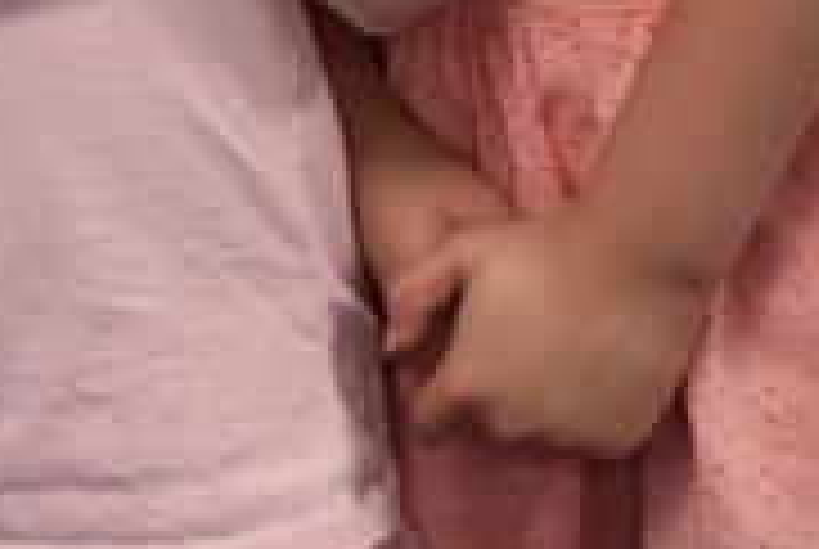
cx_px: -752
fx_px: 4990
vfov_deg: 6.0
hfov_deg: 8.9
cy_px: -848
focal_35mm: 219
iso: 560
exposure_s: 1/60
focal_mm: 26
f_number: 4
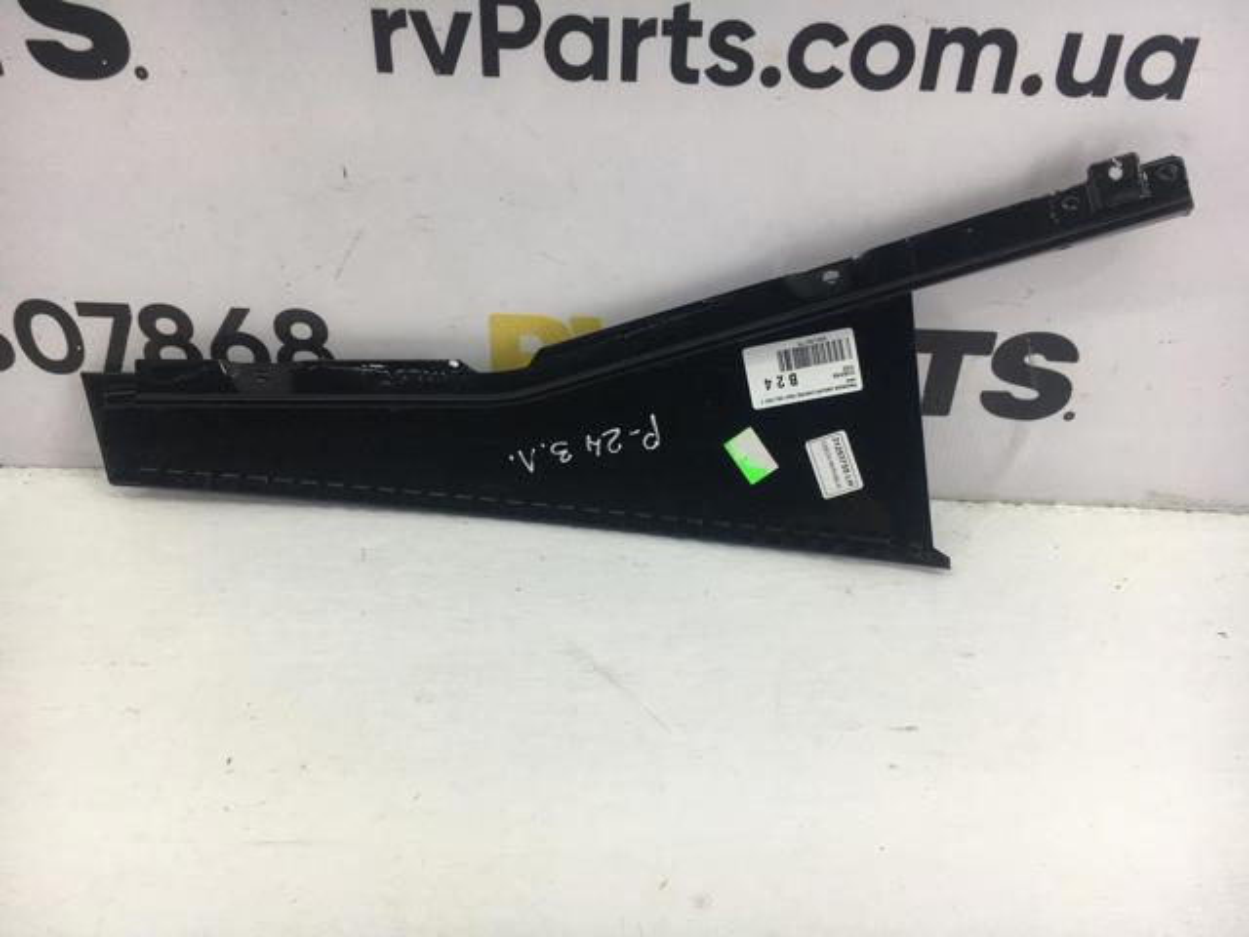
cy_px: 468
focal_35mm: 29
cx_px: 624
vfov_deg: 48.2
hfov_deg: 61.7
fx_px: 1046
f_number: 2.2
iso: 40
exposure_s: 1/100
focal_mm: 4.15
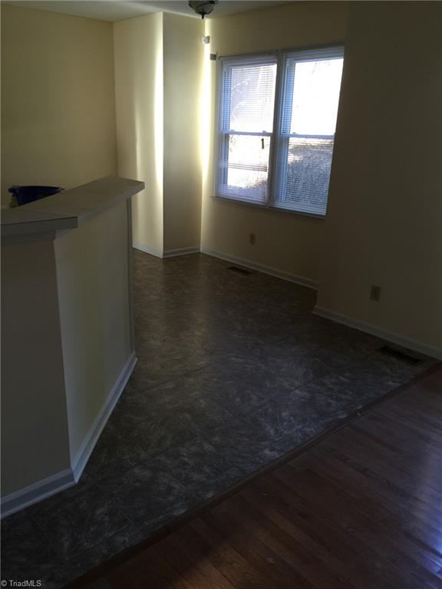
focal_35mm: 29
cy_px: 294
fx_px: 494
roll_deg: -2.4
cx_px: 221
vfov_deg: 61.7
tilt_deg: -18.1
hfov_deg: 48.2
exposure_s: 1/15
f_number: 2.2
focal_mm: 4.15
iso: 32
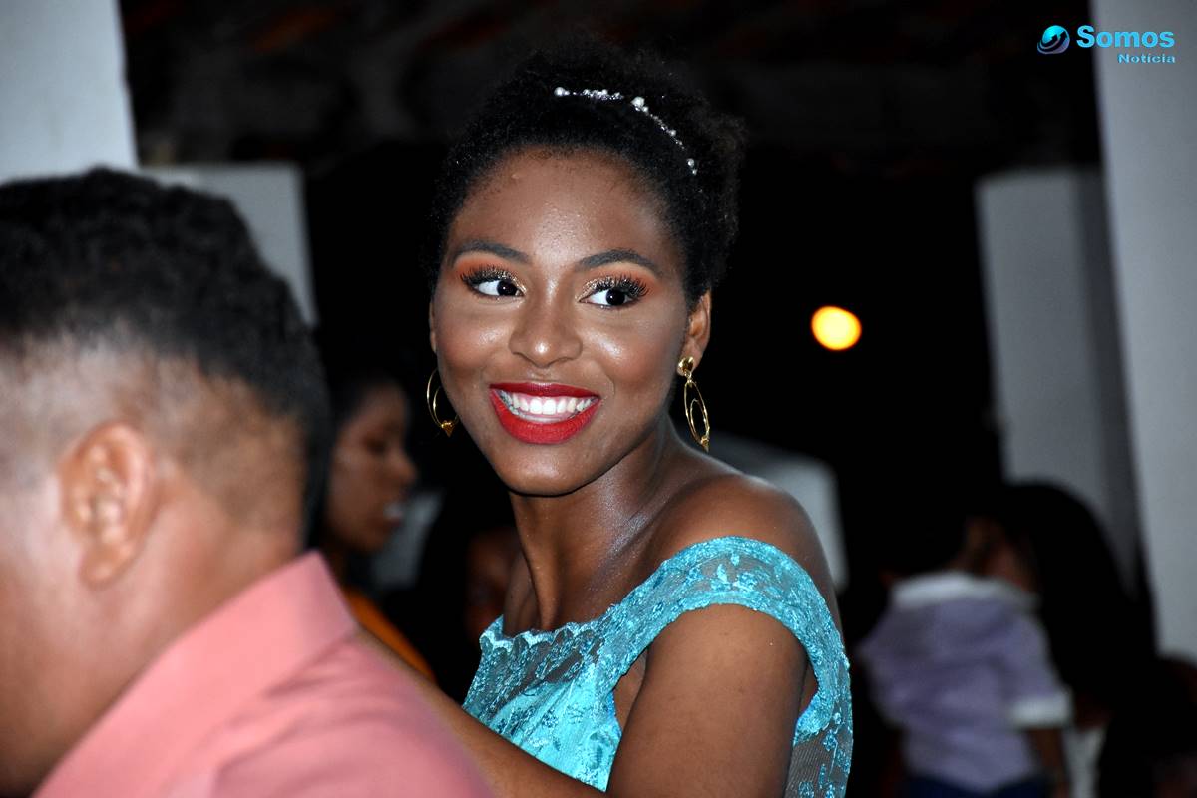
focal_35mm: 210
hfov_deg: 9.8
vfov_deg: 6.5
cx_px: 598
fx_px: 6982
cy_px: 399
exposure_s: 1/100
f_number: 5.6
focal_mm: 140
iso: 2500
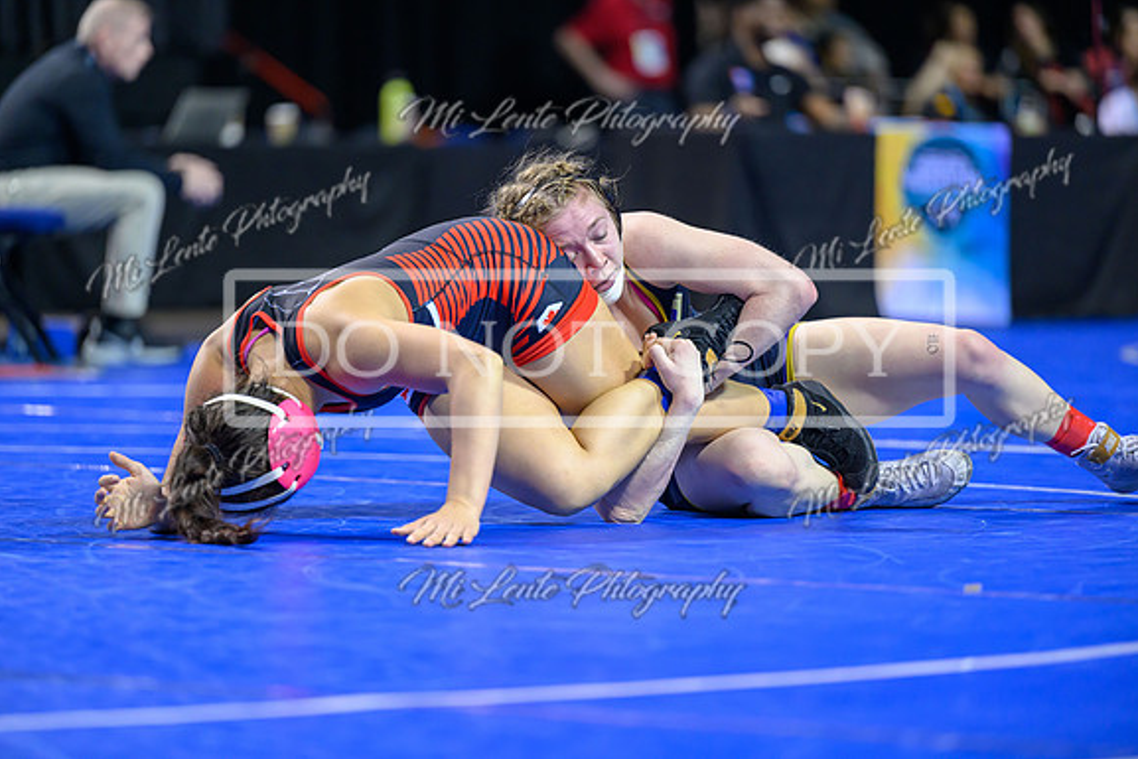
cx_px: 570
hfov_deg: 10.5
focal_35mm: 196
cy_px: 380
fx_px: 6197
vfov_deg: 7.0
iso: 2500
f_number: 2.8
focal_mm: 195
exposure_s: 1/800
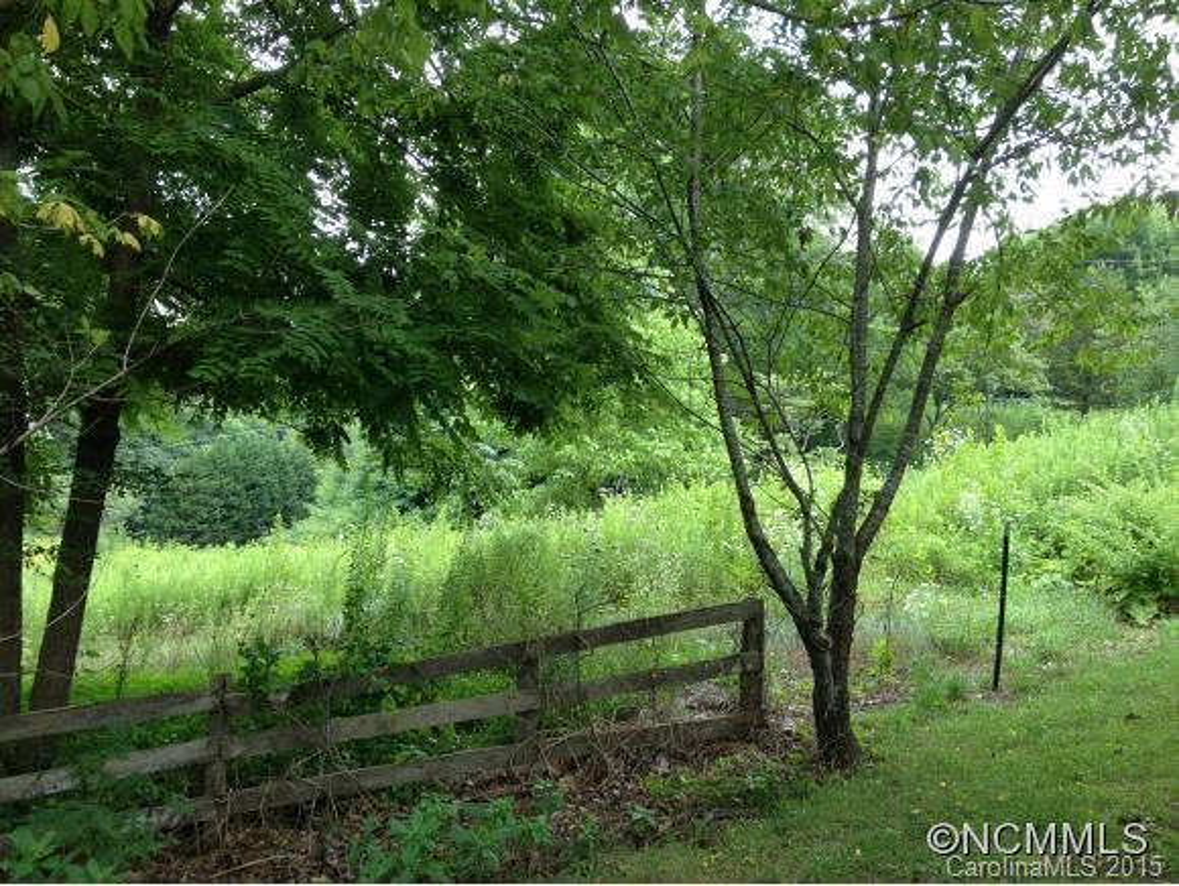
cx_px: 590
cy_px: 443
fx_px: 1193
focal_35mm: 35
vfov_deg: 40.8
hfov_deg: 52.6
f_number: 2.4
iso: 50
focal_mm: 4.28
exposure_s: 1/120
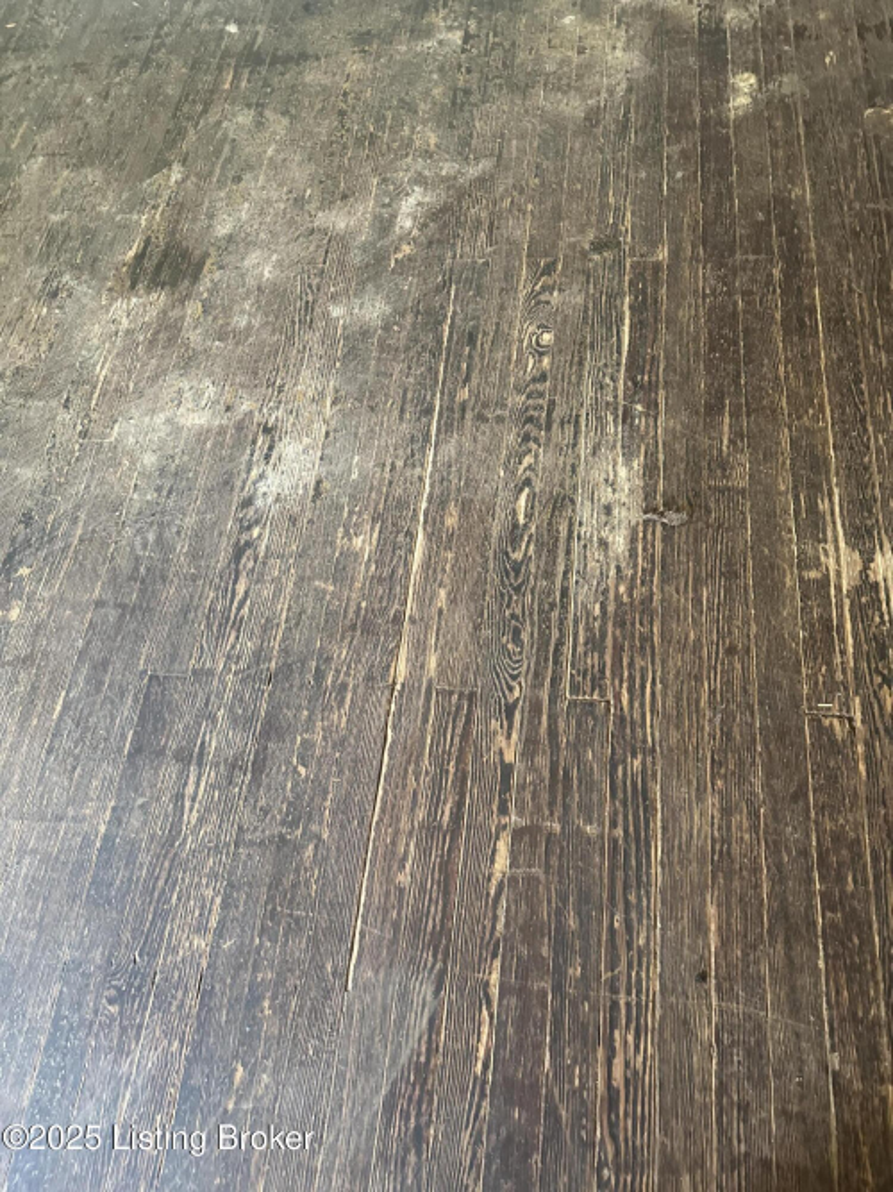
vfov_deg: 71.6
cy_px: 596
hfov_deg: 56.8
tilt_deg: -63.5
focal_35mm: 24
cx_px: 446
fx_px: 826
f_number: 1.78
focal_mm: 6.86
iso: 640
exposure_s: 1/60
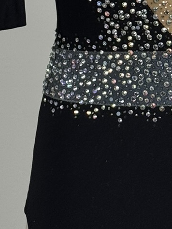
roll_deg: +1.5
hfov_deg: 7.1
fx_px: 1372
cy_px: -2
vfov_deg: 9.5
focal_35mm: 207
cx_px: 184
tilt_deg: -5.5
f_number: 1.78
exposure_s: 1/100
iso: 80
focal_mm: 6.76
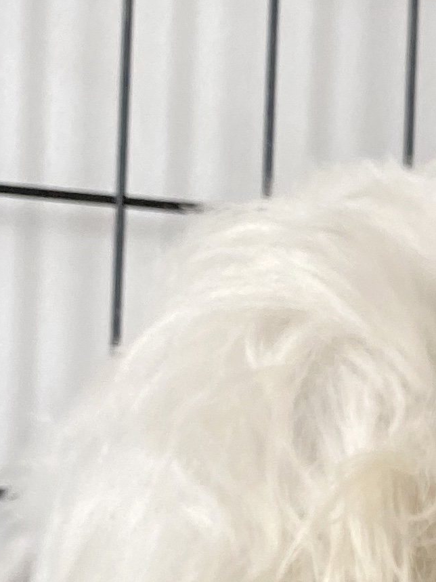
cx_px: 897
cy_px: 604
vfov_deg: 15.8
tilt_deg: -1.2
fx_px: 2049
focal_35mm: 122
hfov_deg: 11.0
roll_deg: -1.7
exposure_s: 1/121
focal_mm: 4.25
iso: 100
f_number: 1.8
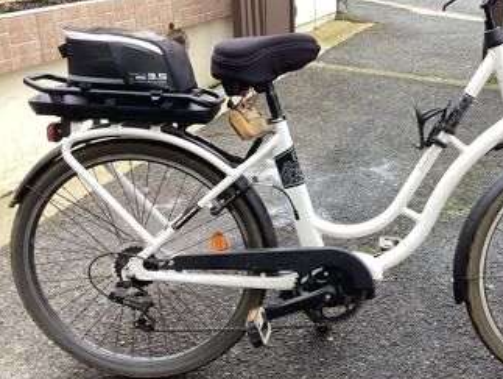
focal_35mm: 46
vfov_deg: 31.6
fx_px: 669
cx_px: 372
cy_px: 178
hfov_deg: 40.1
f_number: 2.4
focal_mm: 3.3
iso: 80
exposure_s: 1/100
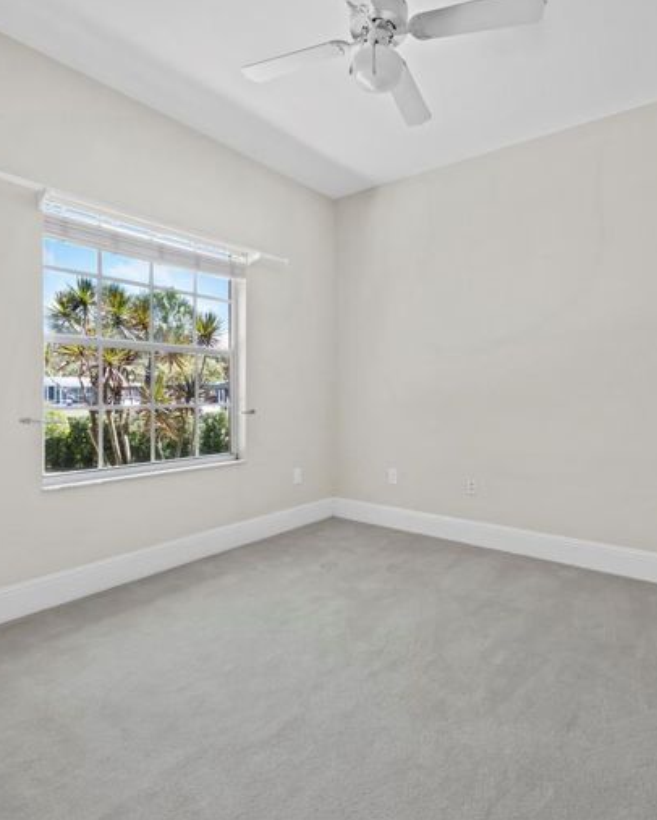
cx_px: 371
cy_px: 395
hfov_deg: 70.6
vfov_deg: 83.2
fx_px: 462
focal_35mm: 19
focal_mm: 7
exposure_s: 1/3
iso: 400
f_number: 10
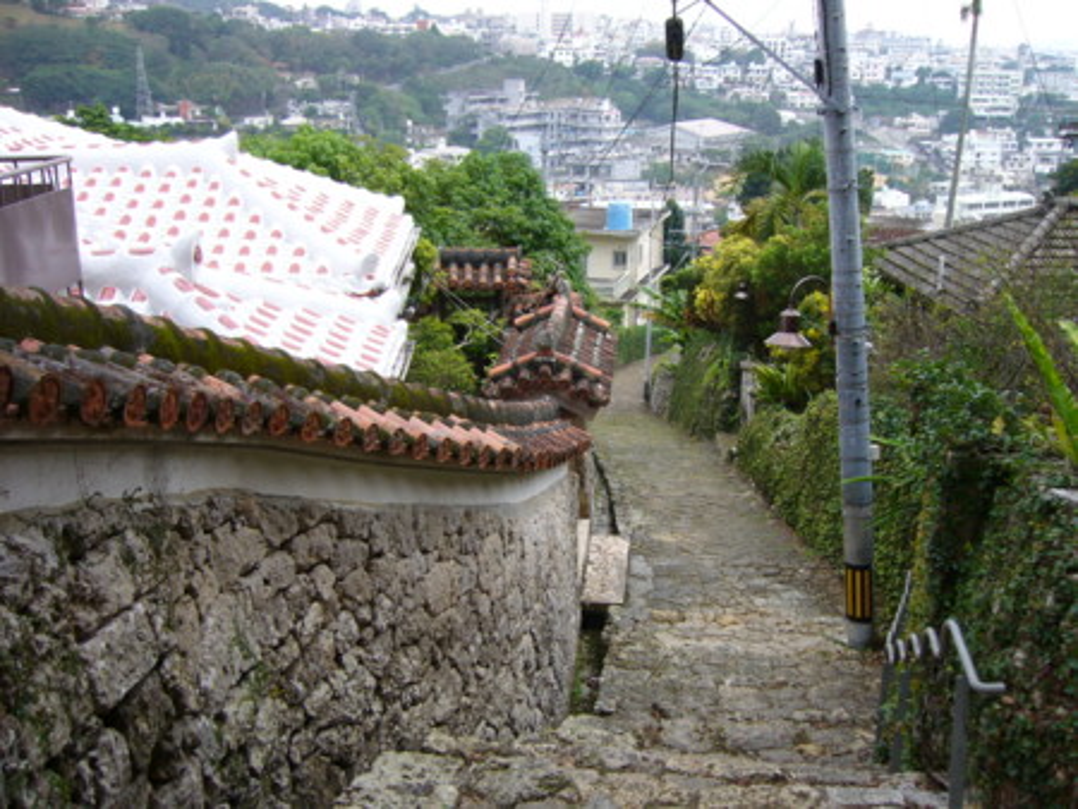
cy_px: 404
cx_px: 539
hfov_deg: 52.6
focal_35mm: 35
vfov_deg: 40.7
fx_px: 1091
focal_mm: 5.8
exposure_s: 1/200
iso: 80
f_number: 2.8
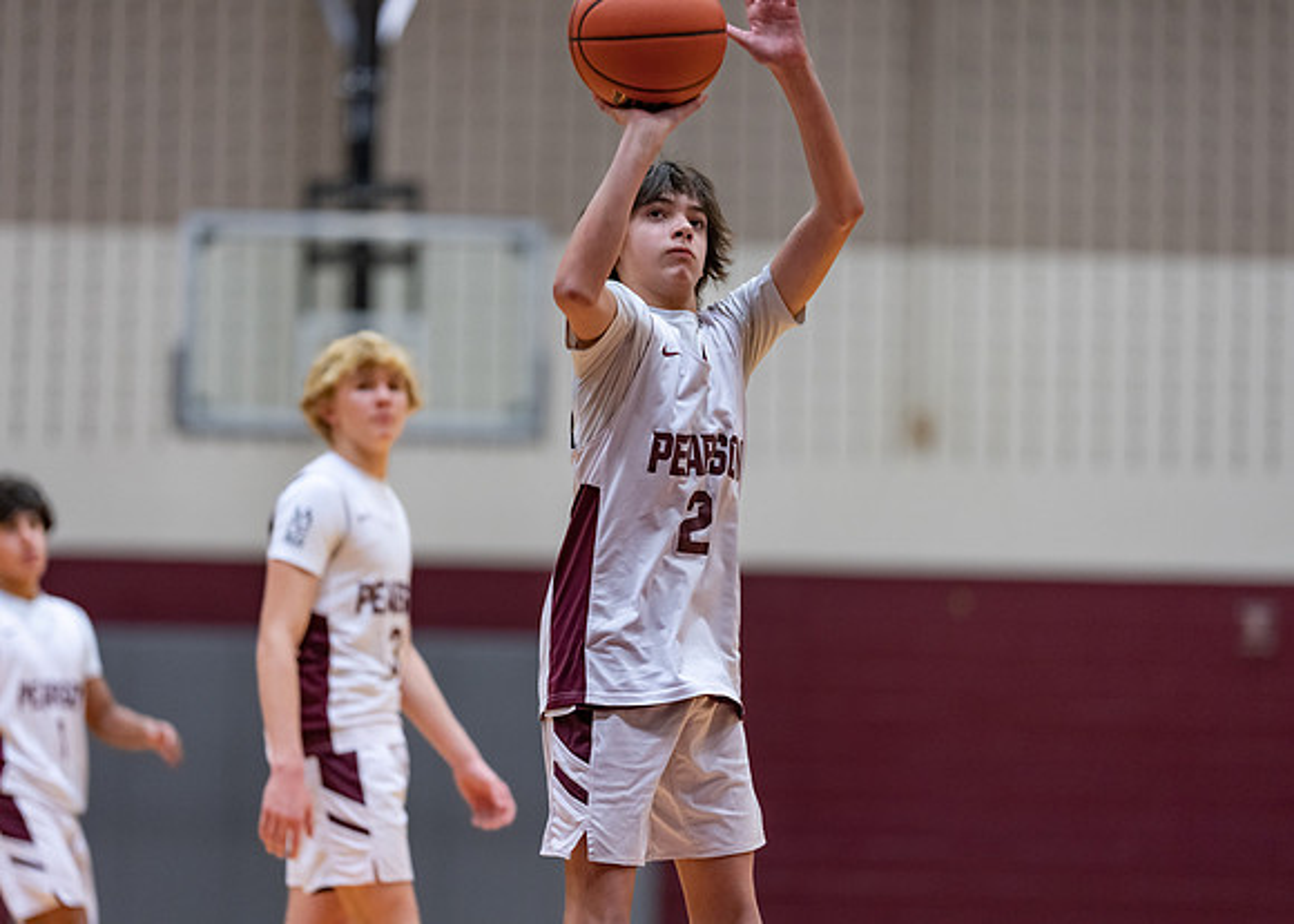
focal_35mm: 141
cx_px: 647
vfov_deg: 10.2
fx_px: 5197
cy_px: 462
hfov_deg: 14.2
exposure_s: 1/1000
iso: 1250
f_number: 1.8
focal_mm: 135
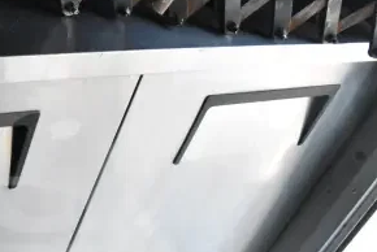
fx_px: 660
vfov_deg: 21.3
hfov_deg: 29.7
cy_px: 203
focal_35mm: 63
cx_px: 0
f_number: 10
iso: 6400
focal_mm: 20
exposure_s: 1/400
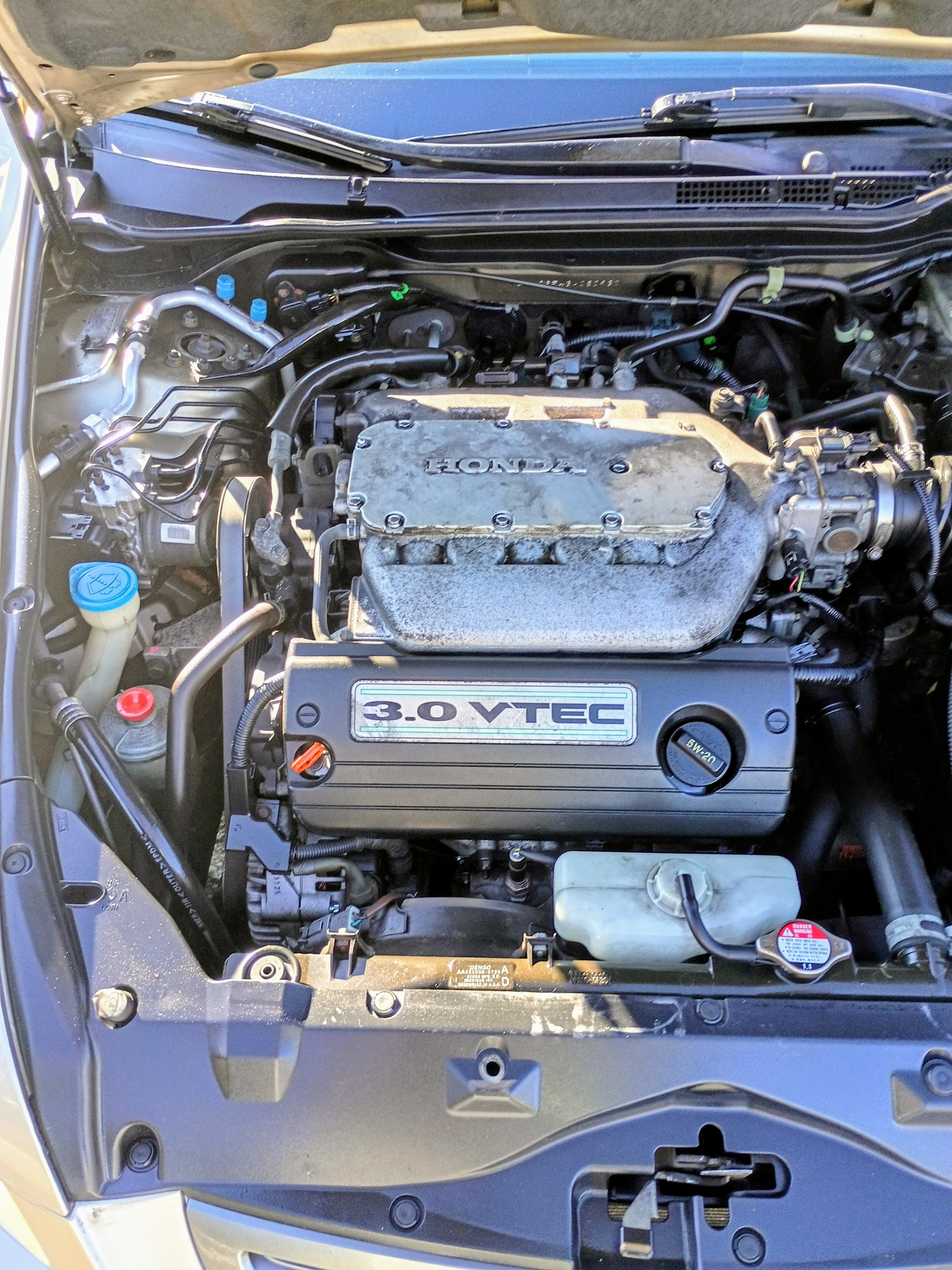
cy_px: 635
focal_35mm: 29
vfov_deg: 61.7
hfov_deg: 48.2
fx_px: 1063
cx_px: 476
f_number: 1.8
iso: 142
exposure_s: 1/60
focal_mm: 4.27
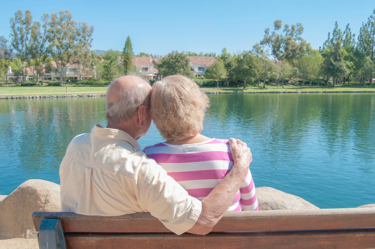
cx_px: 188
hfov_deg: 57.3
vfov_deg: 39.9
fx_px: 343
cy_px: 124
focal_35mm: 33
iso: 200
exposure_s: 1/160
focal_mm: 22
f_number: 8
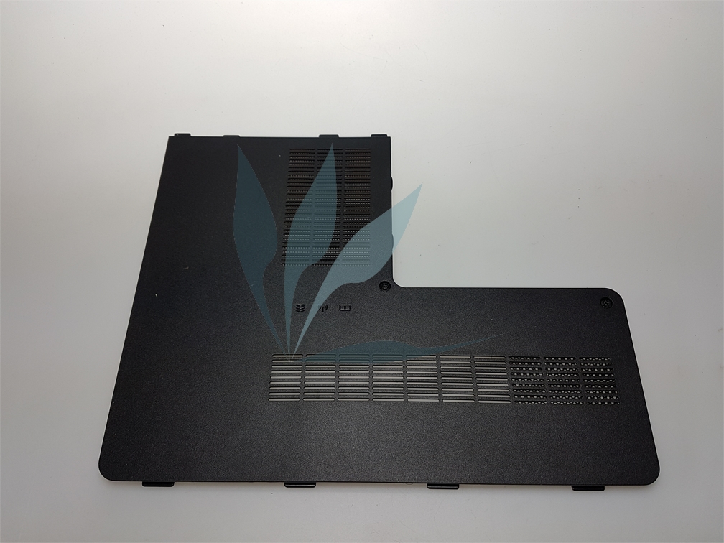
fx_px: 544
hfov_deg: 67.3
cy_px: 272
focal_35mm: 26
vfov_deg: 53.1
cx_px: 362
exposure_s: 1/139
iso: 40
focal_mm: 4.2
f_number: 1.7
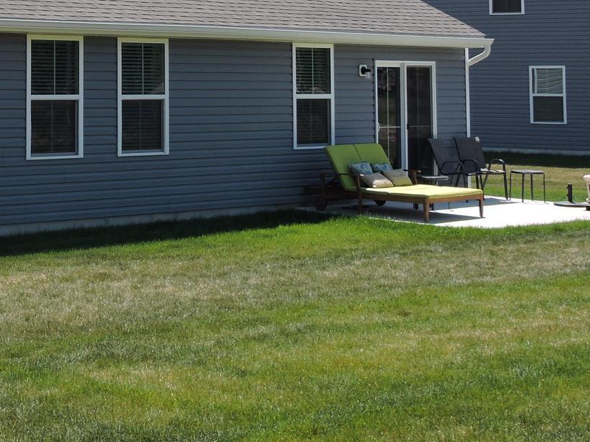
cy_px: -36
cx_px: -33
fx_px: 1398
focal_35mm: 82
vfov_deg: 17.4
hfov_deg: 22.7
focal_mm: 5.9
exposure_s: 1/800
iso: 100
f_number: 3.6
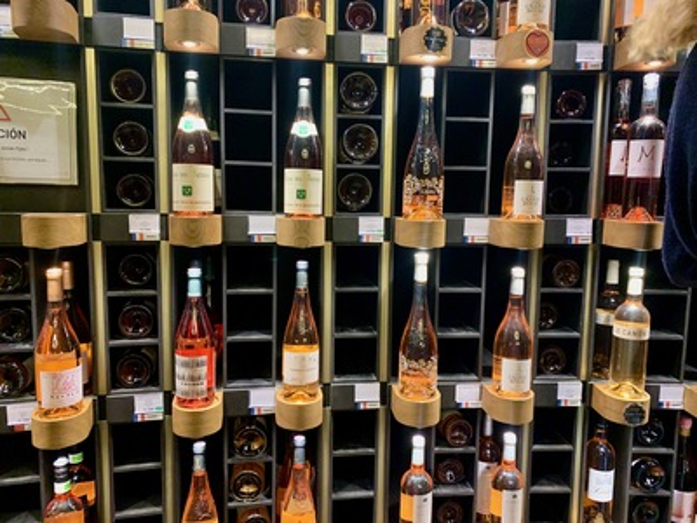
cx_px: 348
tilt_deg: -6.6
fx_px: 524
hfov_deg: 67.3
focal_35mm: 26
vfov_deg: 53.1
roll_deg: -0.6
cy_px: 262
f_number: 1.8
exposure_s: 1/31
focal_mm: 4.25
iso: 400
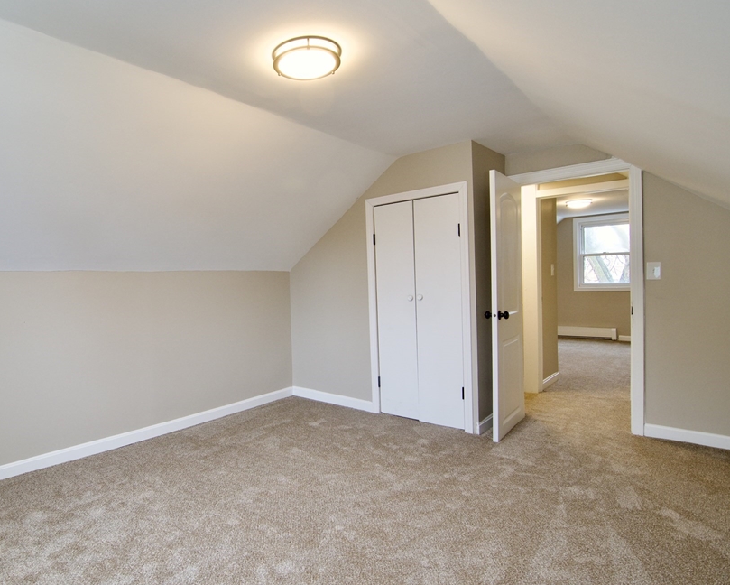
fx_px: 424
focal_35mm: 20
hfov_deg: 80.2
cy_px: 294
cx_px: 281
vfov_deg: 69.2
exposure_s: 1/15
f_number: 7.1
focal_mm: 11
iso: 720
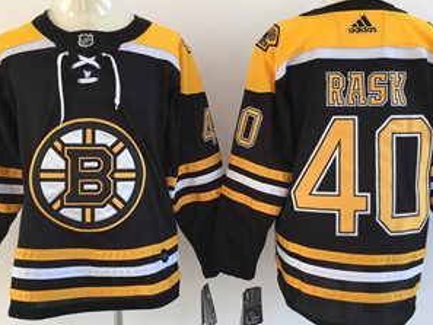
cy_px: 136
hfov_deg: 47.8
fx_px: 488
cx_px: 217
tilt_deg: -2.7
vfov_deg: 36.8
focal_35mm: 39
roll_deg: -0.1
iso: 40
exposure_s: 1/100
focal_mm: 4.15
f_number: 2.2
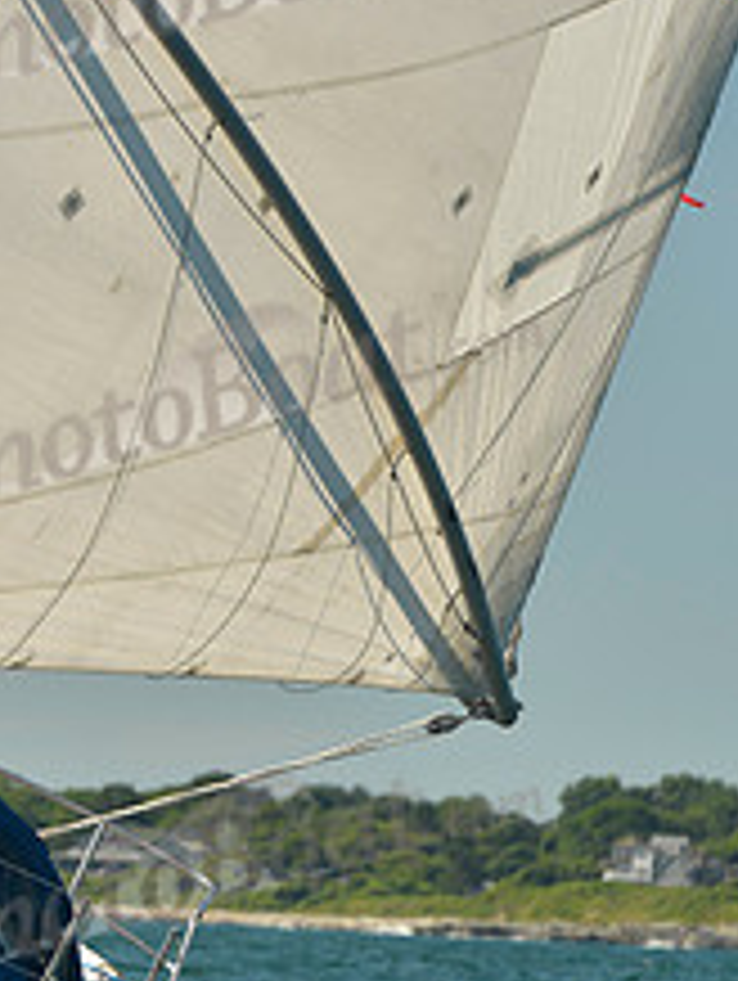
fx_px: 11604
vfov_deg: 4.8
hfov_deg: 3.6
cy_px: 695
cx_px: -320
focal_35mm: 409
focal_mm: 160
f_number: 7.1
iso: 280
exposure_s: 1/640
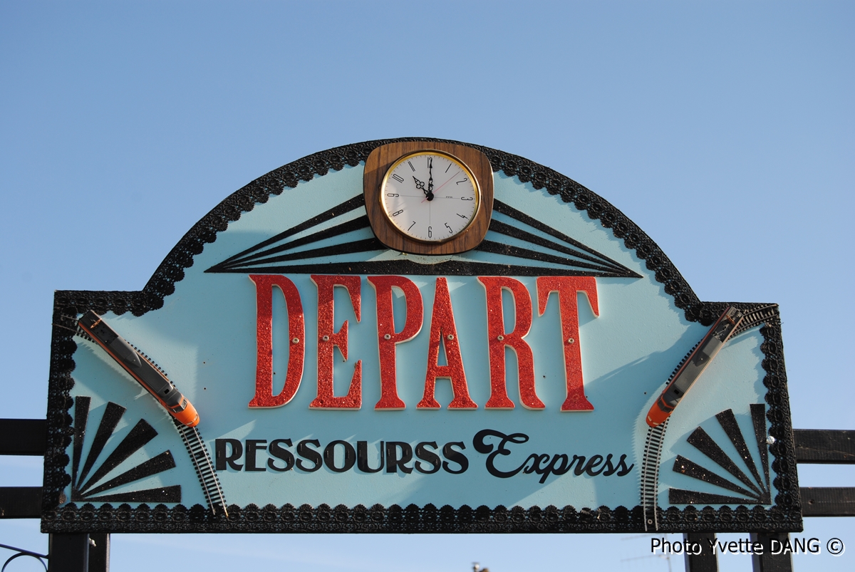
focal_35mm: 68
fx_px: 1605
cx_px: 428
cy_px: 286
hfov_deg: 29.8
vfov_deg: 20.2
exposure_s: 1/200
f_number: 7.1
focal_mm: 45
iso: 100
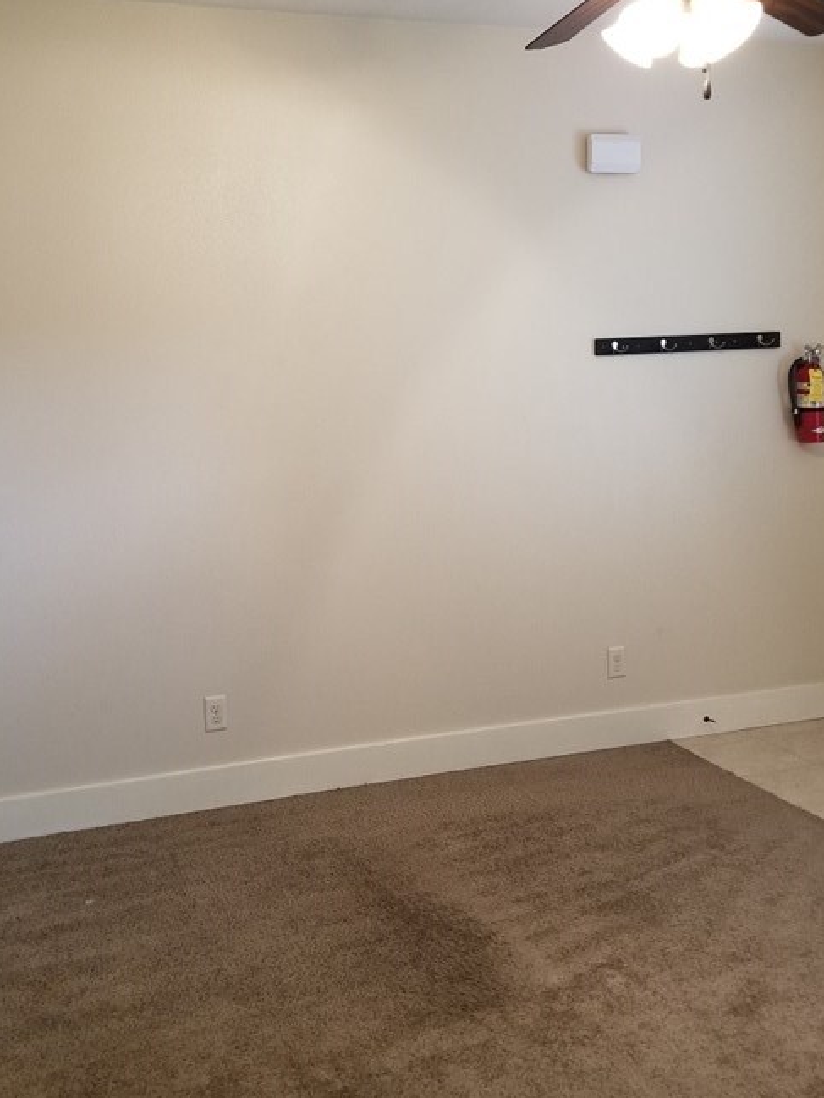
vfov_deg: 45.7
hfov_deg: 35.1
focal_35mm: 41
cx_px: 369
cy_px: 484
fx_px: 1301
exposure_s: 1/30
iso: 200
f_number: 1.7
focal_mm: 4.25
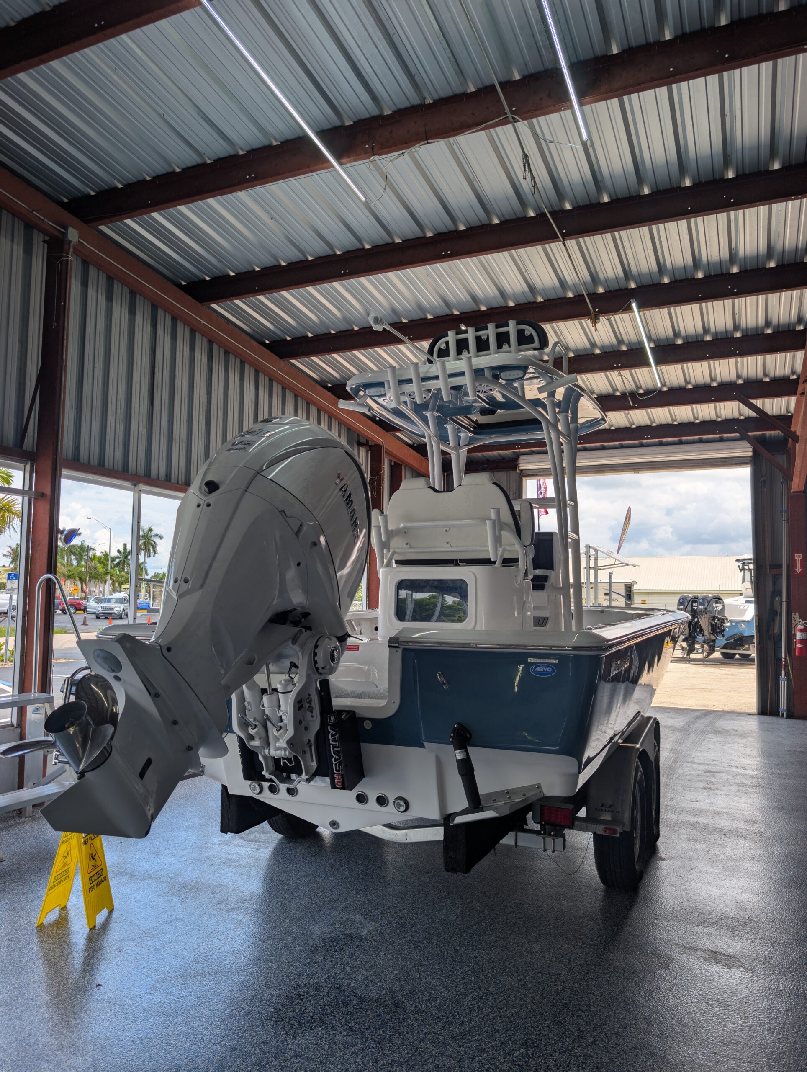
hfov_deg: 56.9
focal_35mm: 24
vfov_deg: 71.5
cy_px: 536
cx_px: 404
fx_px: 744
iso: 20
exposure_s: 1/622
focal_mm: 6.9
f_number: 1.68
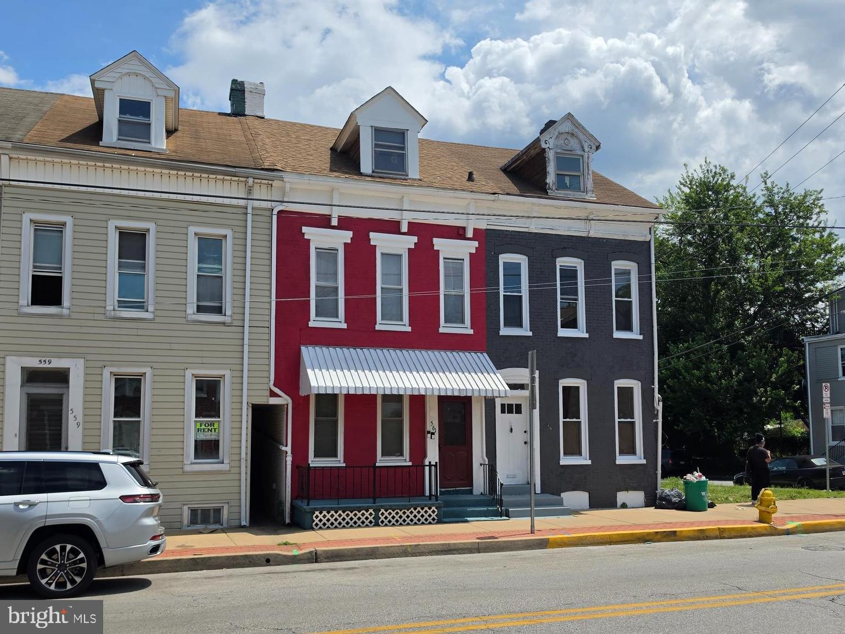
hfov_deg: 73.9
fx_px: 562
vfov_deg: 58.9
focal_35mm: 23
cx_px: 422
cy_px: 317
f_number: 1.4
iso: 50
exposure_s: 1/7939
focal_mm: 6.5
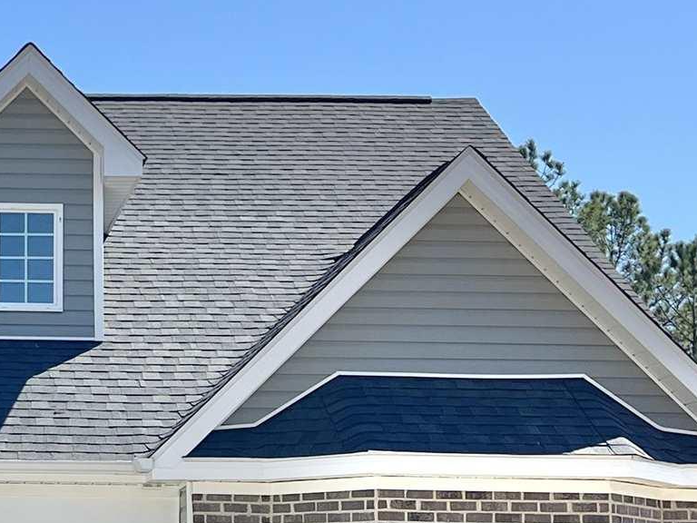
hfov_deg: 18.0
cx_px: -134
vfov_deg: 14.2
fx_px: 2094
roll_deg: -1.3
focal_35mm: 104
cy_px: 390
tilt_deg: +7.3
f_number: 1.5
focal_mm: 5.7
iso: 50
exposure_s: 1/5319
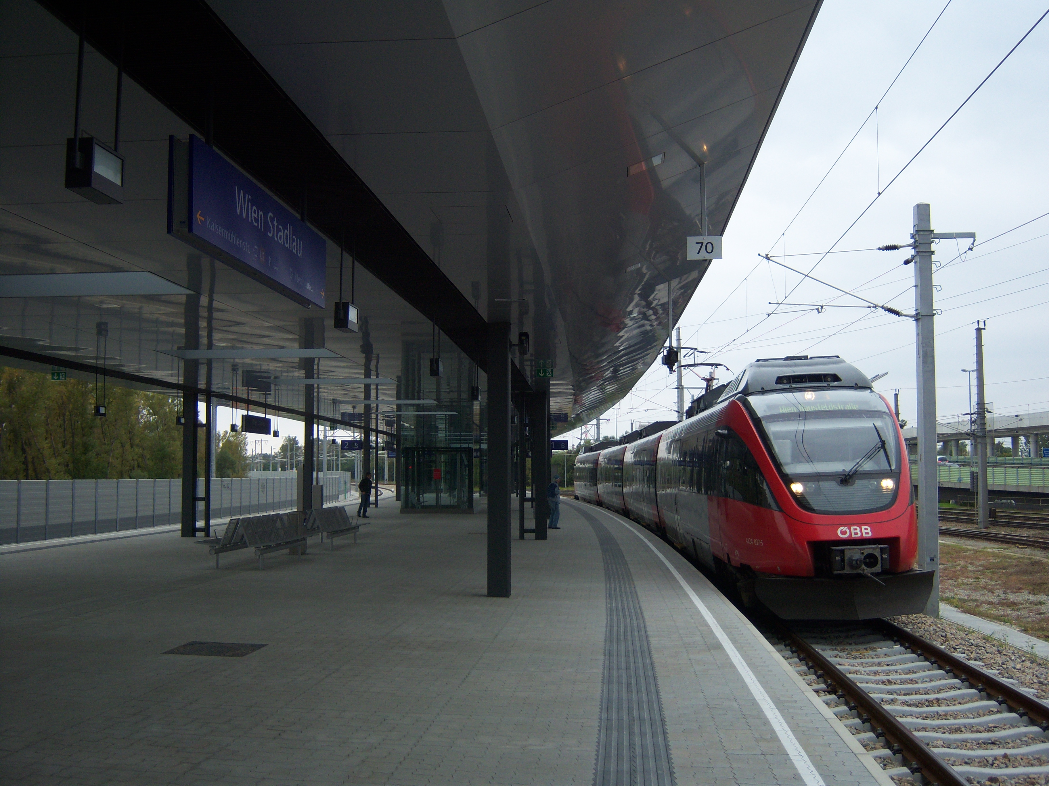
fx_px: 1091
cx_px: 524
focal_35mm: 36
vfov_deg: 39.7
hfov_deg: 51.4
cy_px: 393
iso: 80
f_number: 2.8
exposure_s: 1/400
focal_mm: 7.5
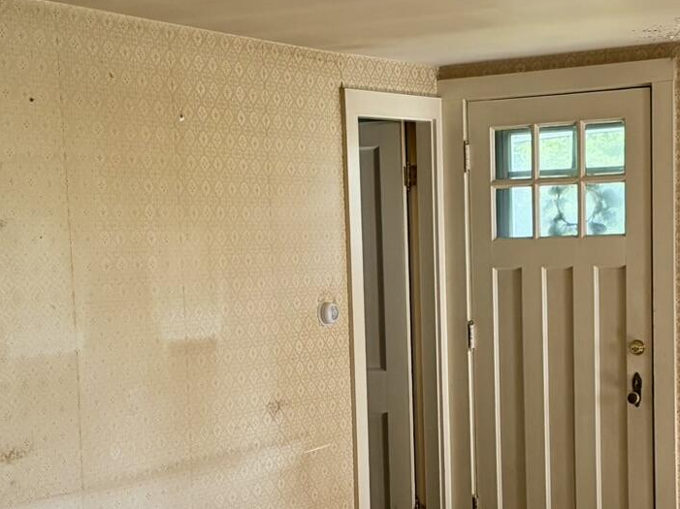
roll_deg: +1.9
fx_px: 1492
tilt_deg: -5.6
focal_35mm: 76
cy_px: 395
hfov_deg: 25.6
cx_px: 433
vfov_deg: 19.2
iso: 125
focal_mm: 5.96
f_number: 1.6
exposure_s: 1/127
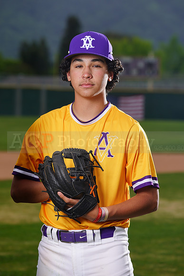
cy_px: 138
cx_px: 92
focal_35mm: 206
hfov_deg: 6.7
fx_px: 1578
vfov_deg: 10.0
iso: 100
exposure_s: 1/250
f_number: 8
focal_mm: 206
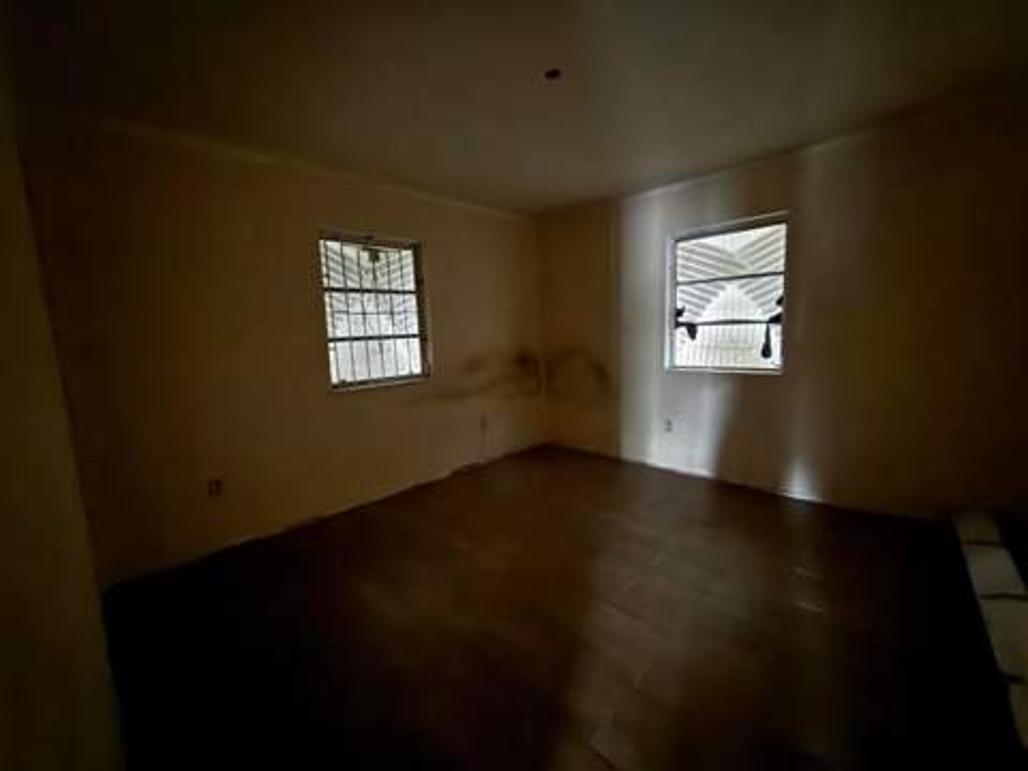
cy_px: 386
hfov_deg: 102.1
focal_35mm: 14
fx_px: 416
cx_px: 514
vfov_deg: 85.7
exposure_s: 1/13
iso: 2500
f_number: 2.2
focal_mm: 2.22
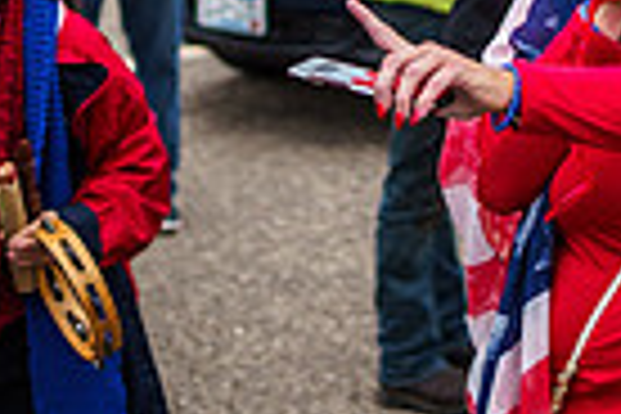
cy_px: -78
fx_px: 2777
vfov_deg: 8.4
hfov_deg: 12.7
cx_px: 532
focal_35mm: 161
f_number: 2
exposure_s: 1/2000
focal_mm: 35
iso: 400
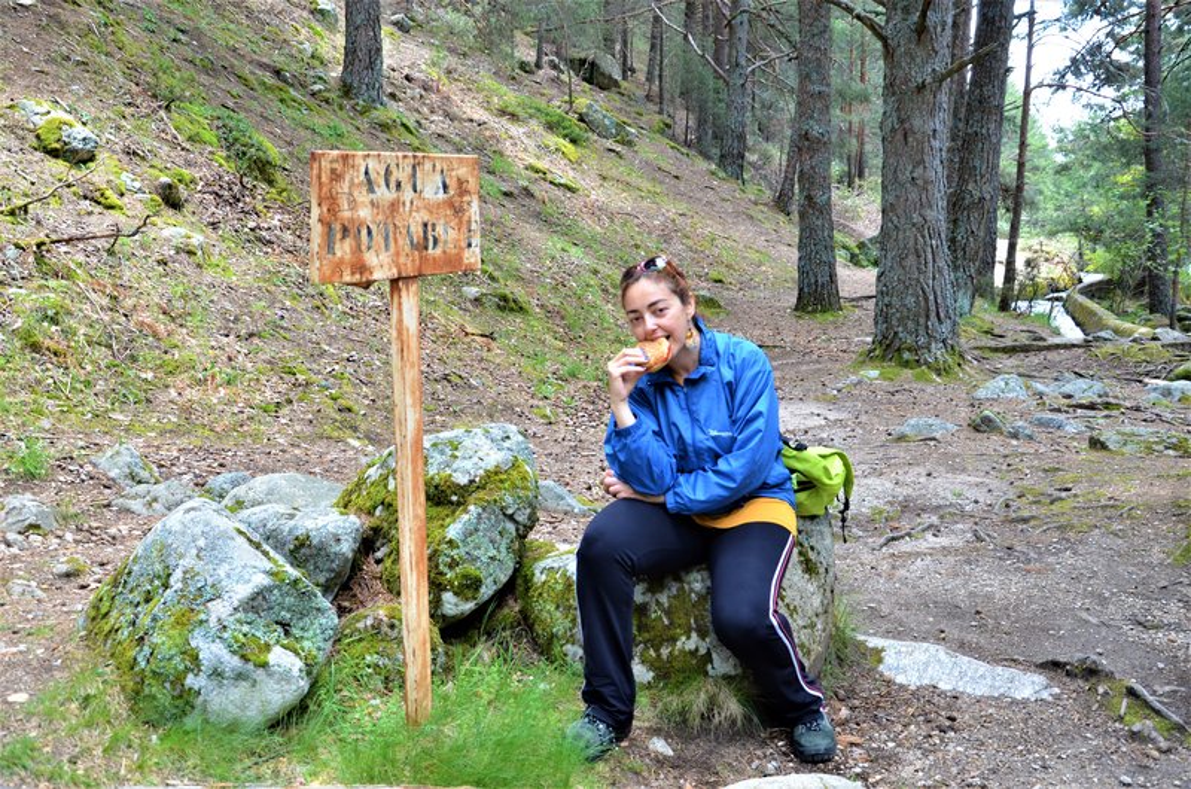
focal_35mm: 38
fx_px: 1238
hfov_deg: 51.4
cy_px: 394
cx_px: 596
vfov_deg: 35.3
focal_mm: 25
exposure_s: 1/125
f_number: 5.6
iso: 640
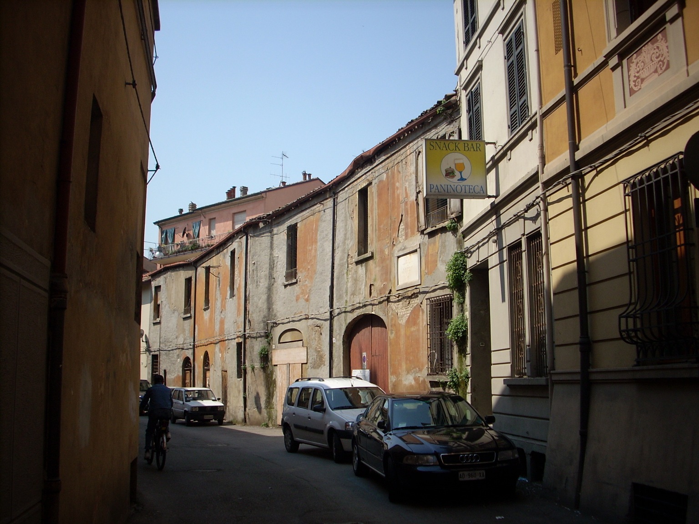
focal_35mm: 37
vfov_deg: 38.7
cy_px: 262
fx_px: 747
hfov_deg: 50.1
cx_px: 350
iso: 64
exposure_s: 1/285
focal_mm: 6.2
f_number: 5.6
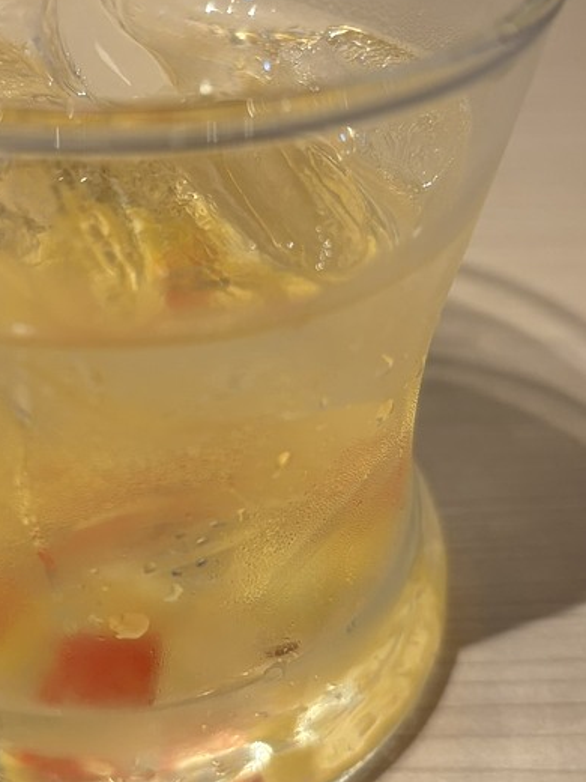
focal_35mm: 52
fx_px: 1174
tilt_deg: -37.5
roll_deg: -3.0
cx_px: 120
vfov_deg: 36.7
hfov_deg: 27.5
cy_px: 326
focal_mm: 5.96
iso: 100
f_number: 1.6
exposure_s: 1/60
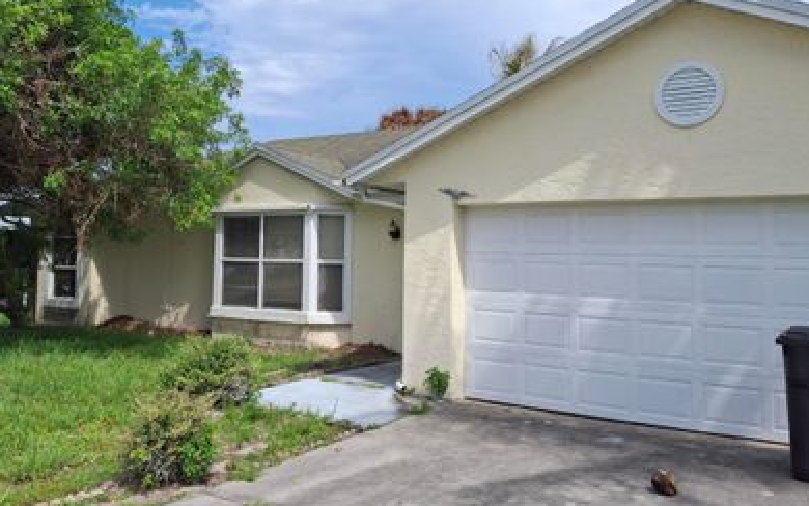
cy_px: 208
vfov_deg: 37.2
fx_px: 750
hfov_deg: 56.6
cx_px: 363
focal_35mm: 34
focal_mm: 4.69
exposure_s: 1/1621
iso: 25
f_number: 1.8
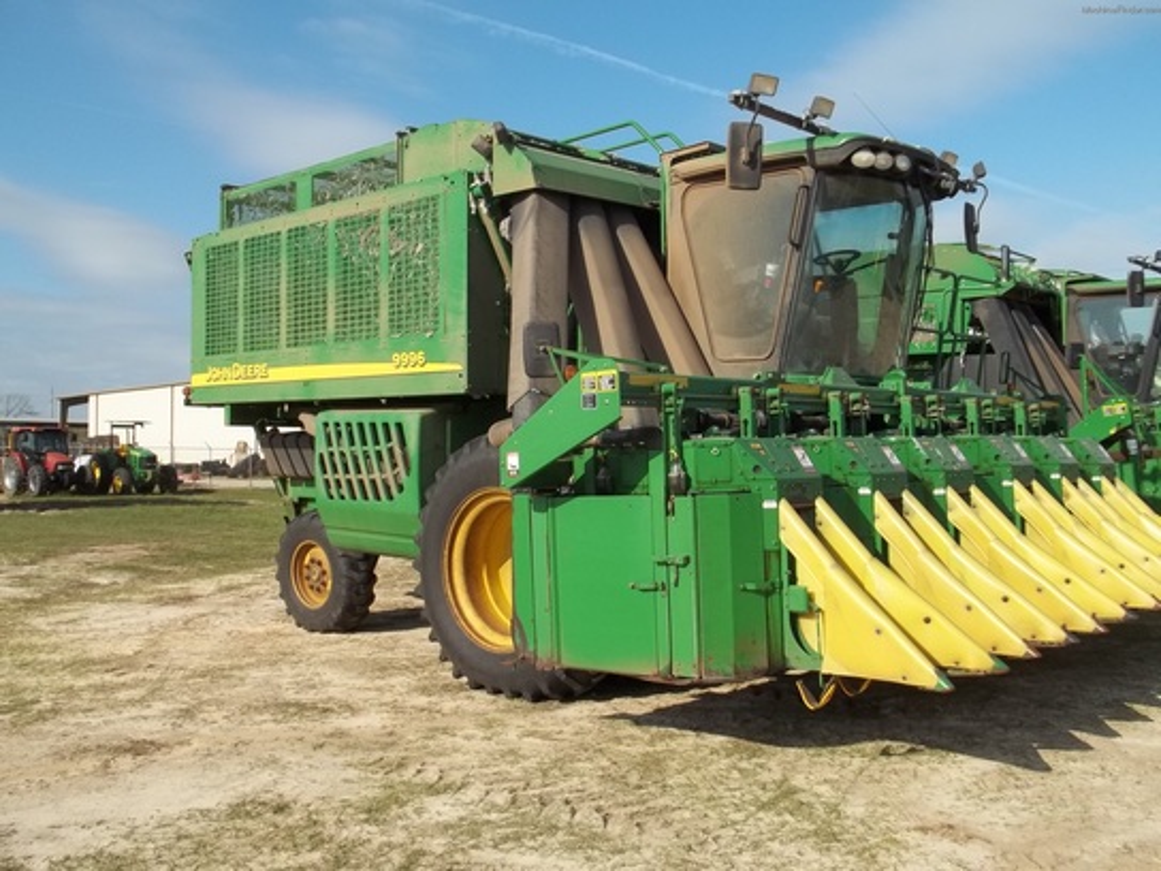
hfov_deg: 55.4
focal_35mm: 33
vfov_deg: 42.9
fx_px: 1107
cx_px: 580
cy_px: 436
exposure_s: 1/200
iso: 64
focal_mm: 5.9
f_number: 8
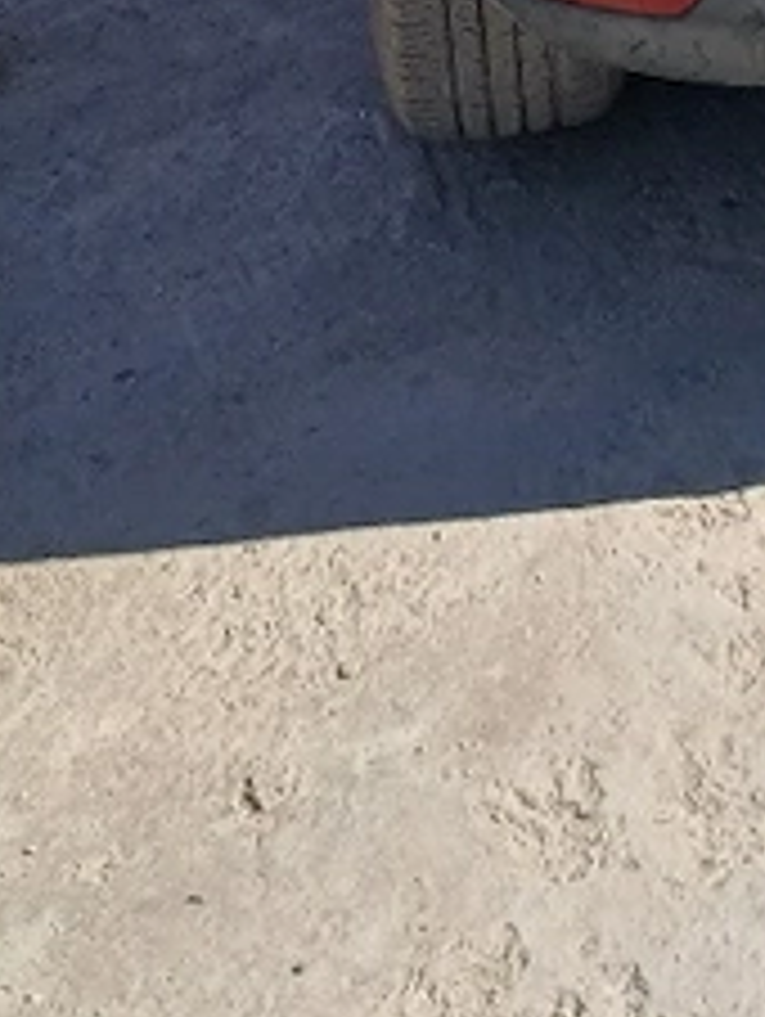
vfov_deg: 18.8
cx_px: 1282
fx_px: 2706
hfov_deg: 14.5
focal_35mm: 92
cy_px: -490
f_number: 1.8
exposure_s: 1/556
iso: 20
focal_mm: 3.98
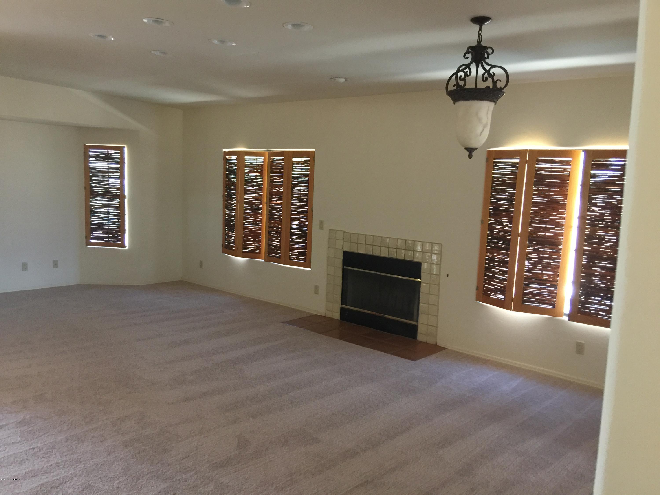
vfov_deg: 48.2
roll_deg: -1.0
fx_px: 553
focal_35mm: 29
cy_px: 248
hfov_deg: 61.7
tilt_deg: -6.8
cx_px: 330
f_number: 2.2
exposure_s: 1/15
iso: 125
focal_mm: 4.15
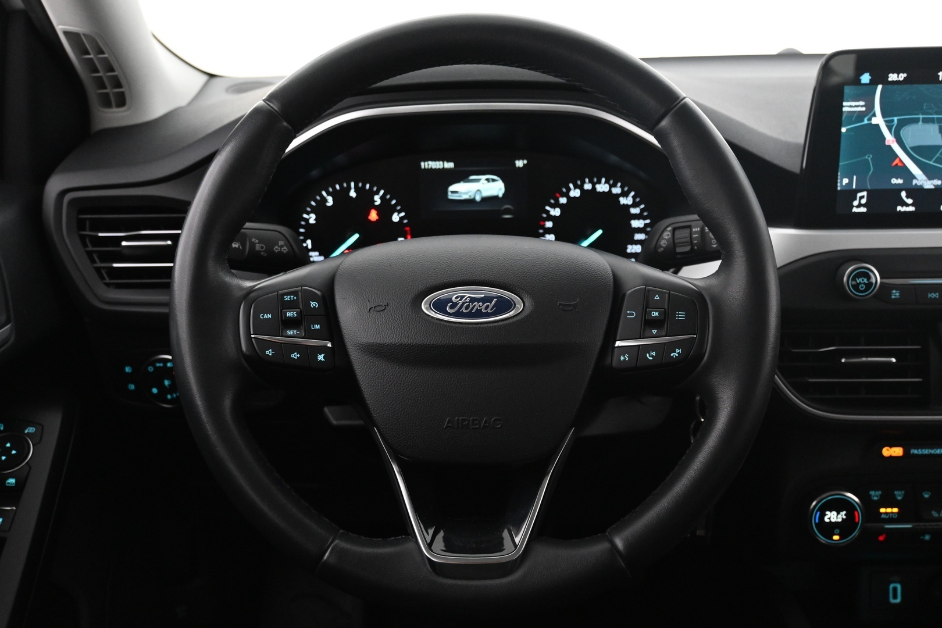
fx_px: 981
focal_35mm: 38
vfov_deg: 35.5
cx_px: 471
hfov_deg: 51.3
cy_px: 314
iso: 2800
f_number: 4.2
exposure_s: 1/40
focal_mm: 25
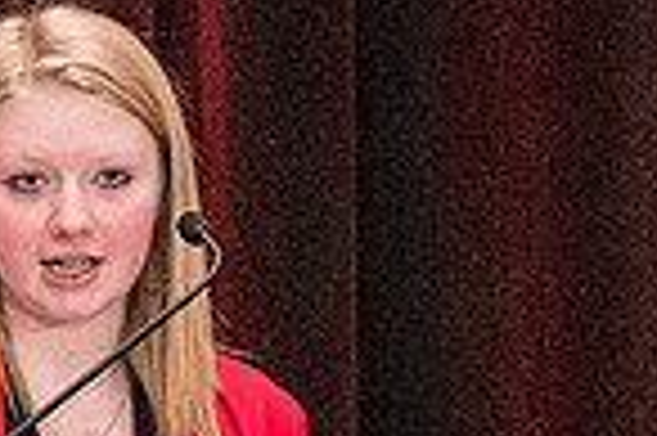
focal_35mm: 1194
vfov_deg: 1.1
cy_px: 708
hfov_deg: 1.7
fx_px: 21766
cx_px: -374
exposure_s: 1/125
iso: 6400
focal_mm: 200
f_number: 4
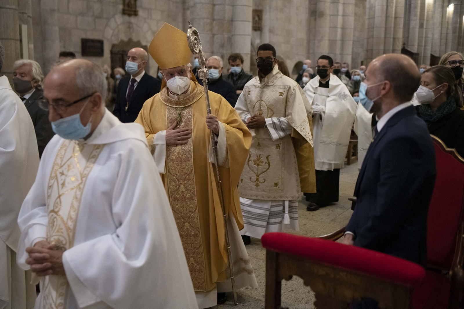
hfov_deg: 54.4
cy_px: 154
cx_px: 232
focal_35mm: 35
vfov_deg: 37.8
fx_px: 451
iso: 2500
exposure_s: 1/320
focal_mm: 35
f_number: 2.5
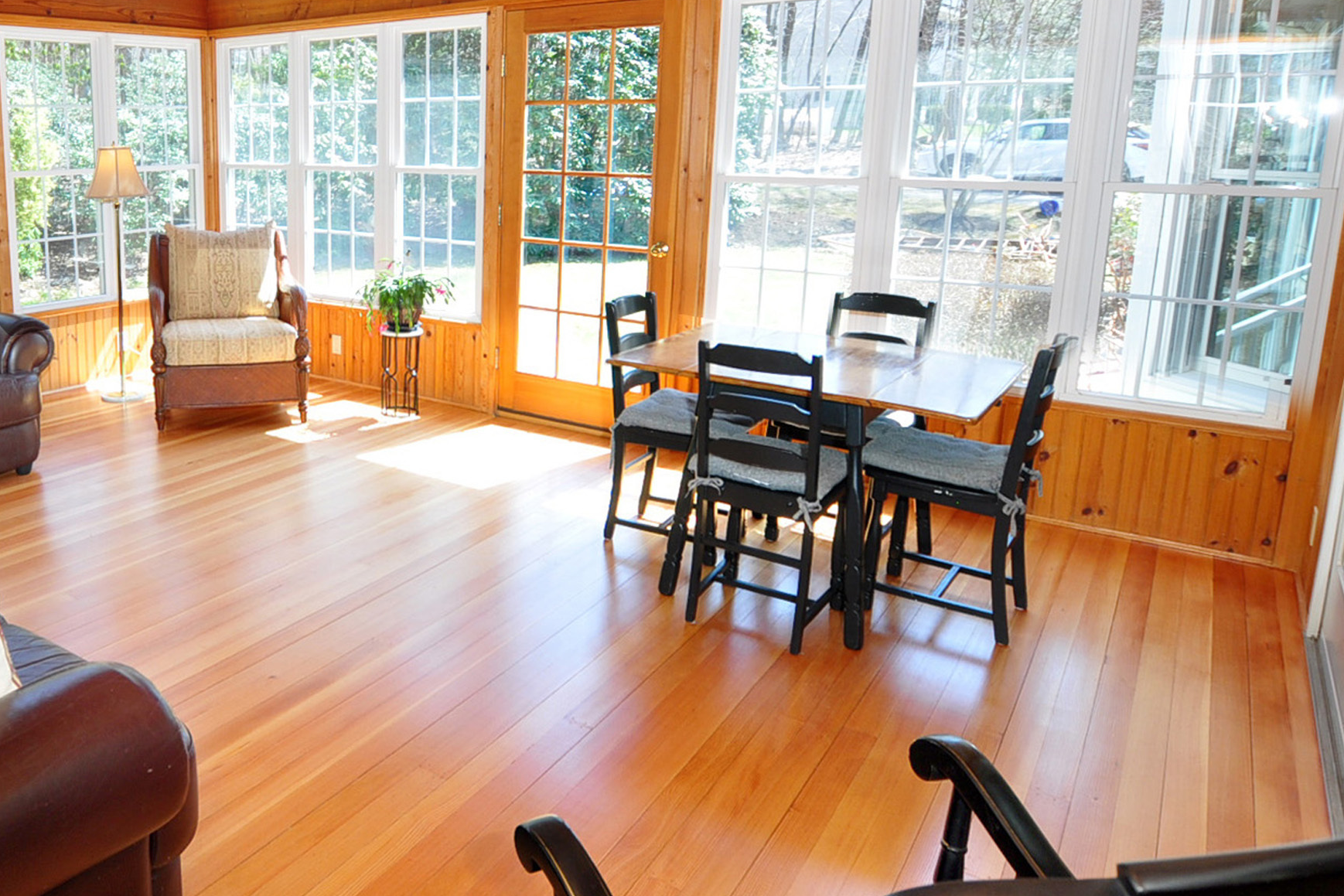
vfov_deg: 50.8
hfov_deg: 67.0
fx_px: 933
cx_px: 337
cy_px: 337
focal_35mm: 25
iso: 320
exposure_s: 1/60
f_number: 4.5
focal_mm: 10
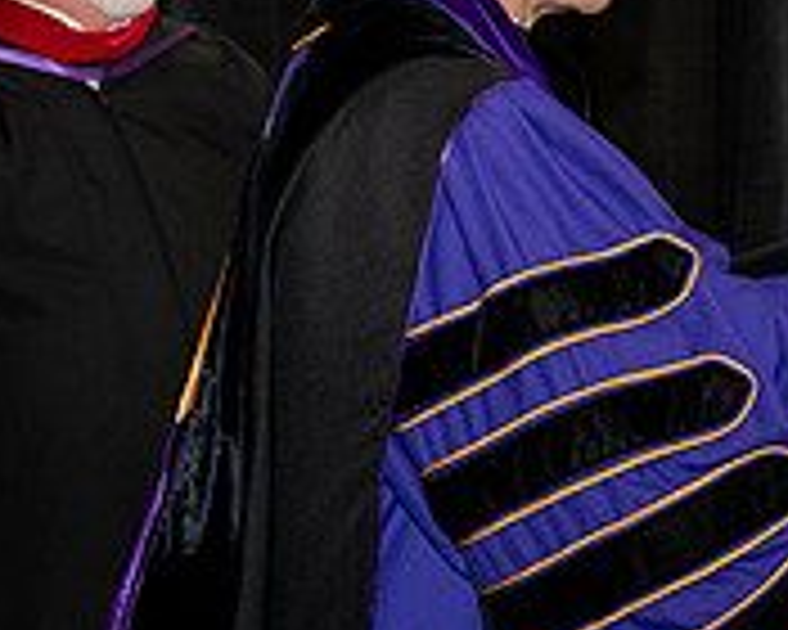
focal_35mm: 218
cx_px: 946
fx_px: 5084
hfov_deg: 8.8
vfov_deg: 7.1
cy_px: 43
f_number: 5.6
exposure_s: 1/200
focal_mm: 70
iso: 2000
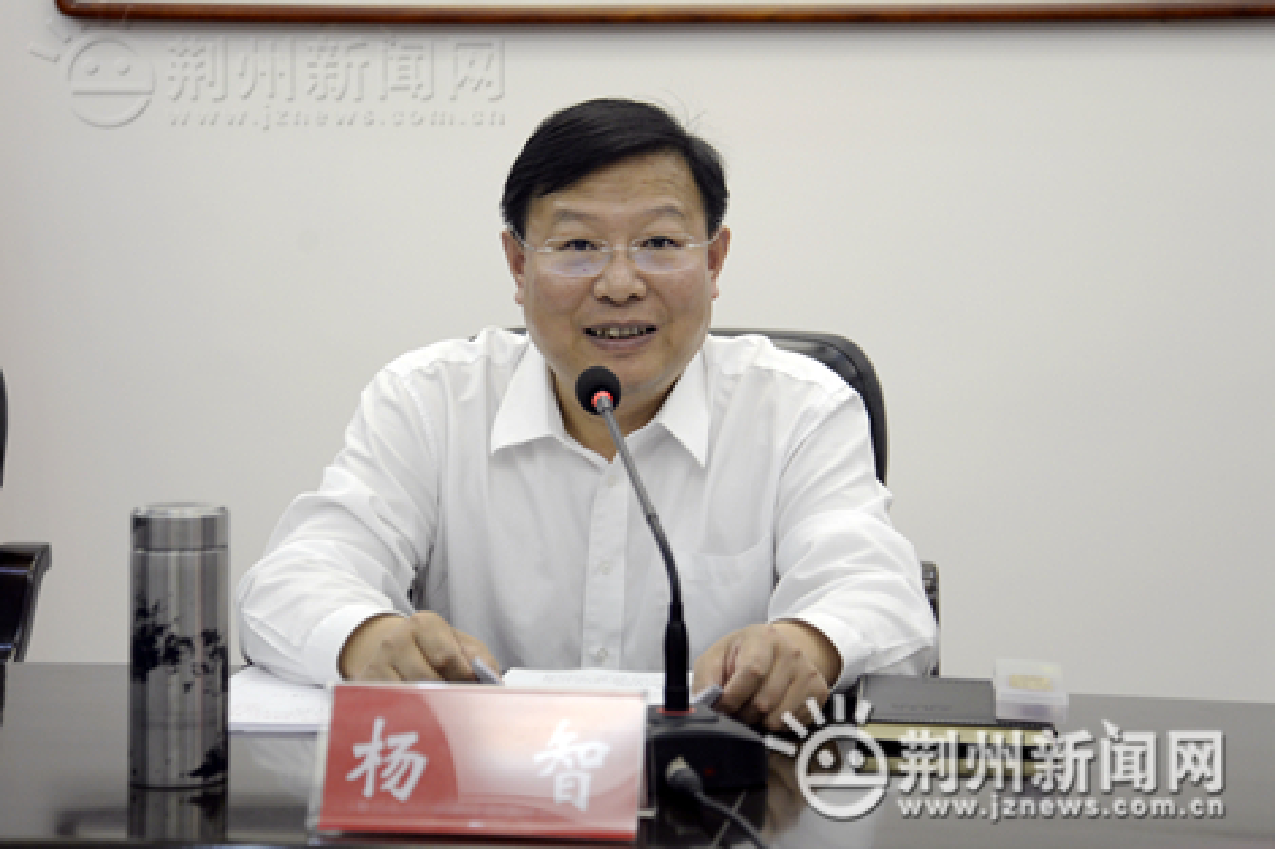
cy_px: 424
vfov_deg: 18.9
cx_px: 638
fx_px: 2549
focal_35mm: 72
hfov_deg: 28.1
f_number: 4.5
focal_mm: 72
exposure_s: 1/60
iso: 800
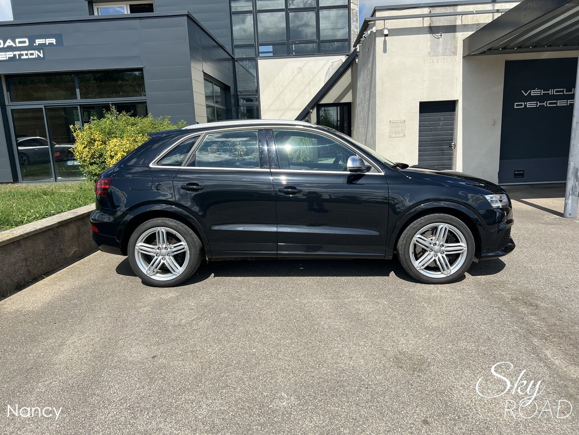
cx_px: 290
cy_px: 218
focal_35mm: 26
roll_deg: +2.1
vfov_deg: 53.1
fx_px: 435
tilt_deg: -11.2
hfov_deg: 67.3
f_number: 1.5
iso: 50
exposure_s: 1/4274
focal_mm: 5.7
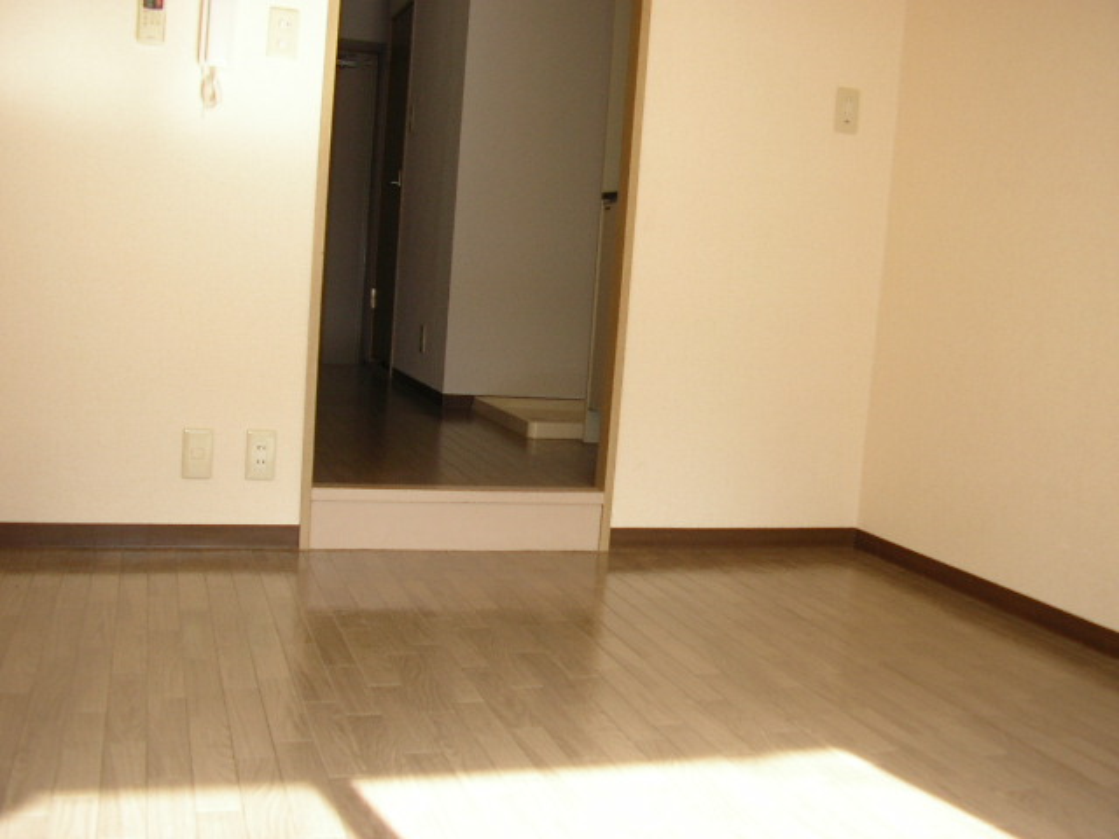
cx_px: 560
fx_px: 1228
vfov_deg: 37.7
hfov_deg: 49.0
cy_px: 420
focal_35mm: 38
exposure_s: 1/47.5
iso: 53
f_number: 2.9
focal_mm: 5.8
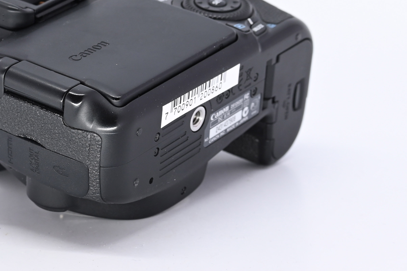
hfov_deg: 14.9
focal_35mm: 137
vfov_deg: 10.0
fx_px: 1549
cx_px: 103
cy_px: 123
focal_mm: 56
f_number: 9
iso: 500
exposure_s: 1/125
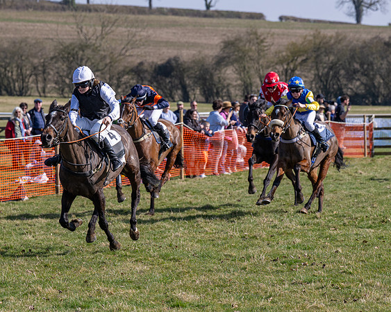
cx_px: 121
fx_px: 2487
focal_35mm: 215
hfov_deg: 9.0
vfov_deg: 7.2
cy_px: 162
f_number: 5
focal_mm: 120
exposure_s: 1/1600
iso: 200
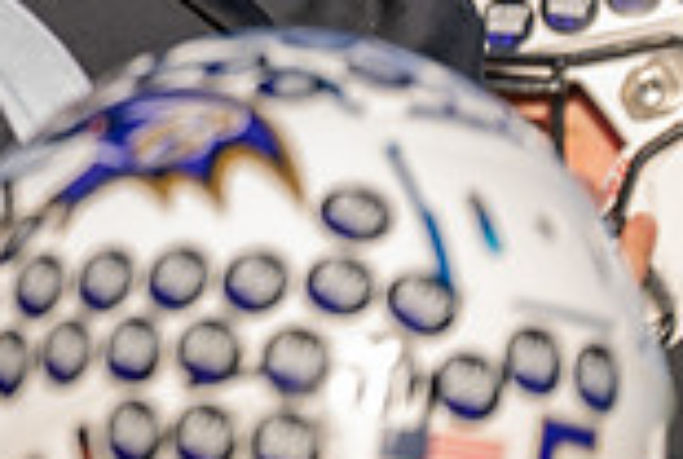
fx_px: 14180
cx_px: -353
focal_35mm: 746
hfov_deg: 2.8
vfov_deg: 1.8
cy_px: -285
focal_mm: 200
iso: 80
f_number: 2.8
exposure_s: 1/1250
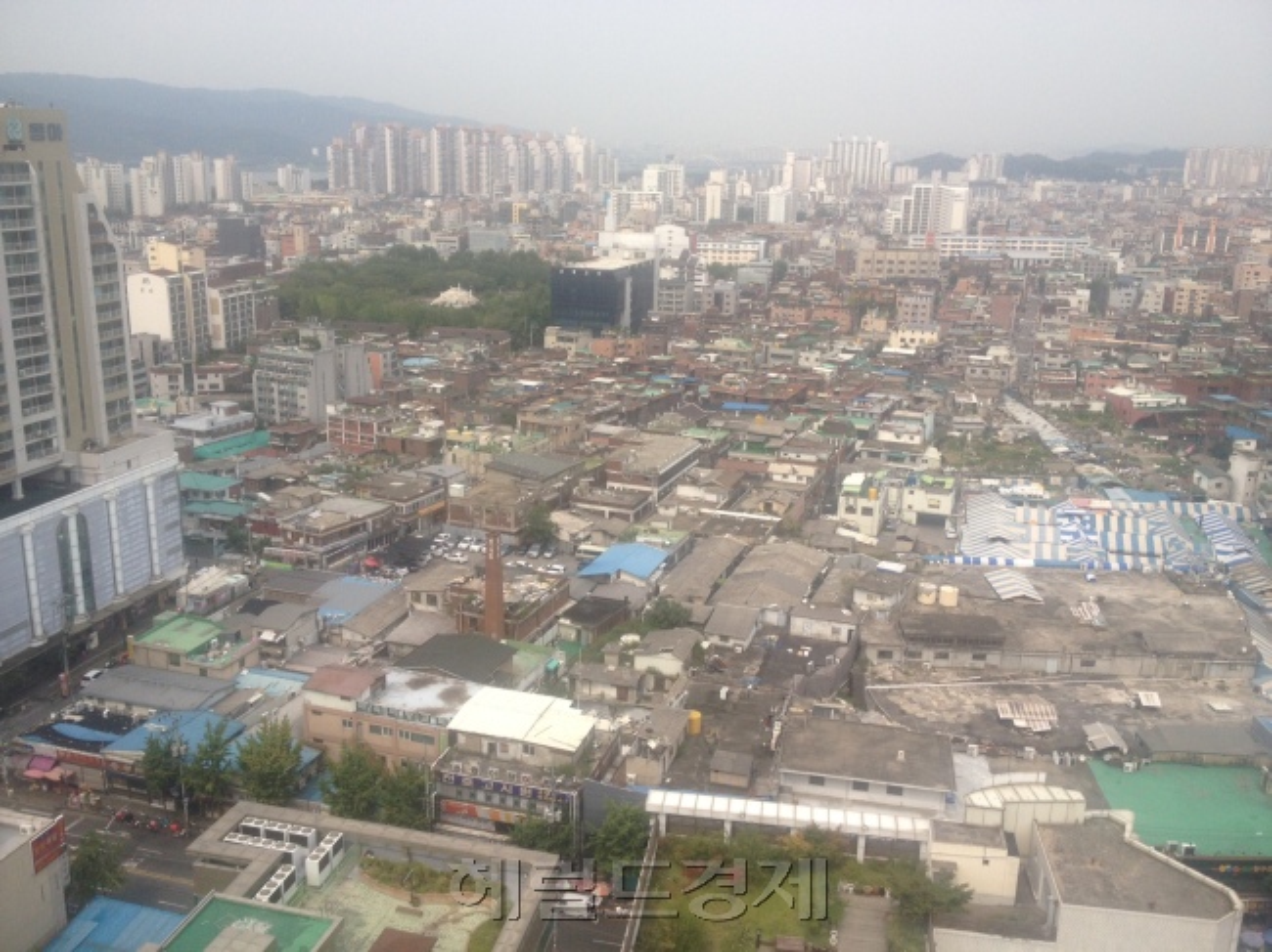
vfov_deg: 40.7
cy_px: 476
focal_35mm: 35
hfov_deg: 52.6
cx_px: 636
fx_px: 1286
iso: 50
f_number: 2.4
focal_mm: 4.28
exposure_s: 1/1623
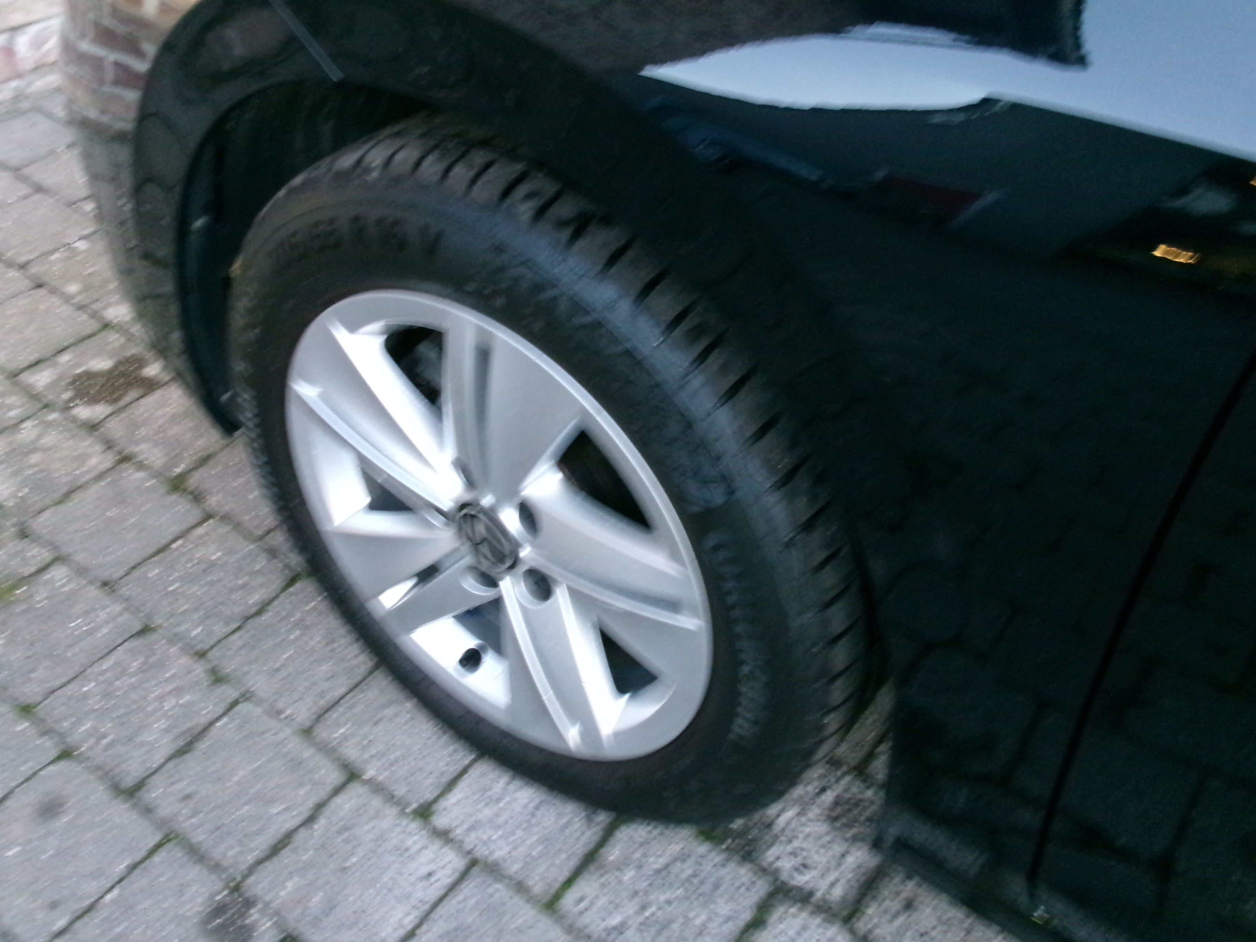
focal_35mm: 36
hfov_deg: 51.4
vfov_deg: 39.7
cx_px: 628
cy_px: 471
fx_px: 1306
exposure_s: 1/14
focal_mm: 6.4
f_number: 4.5
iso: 800
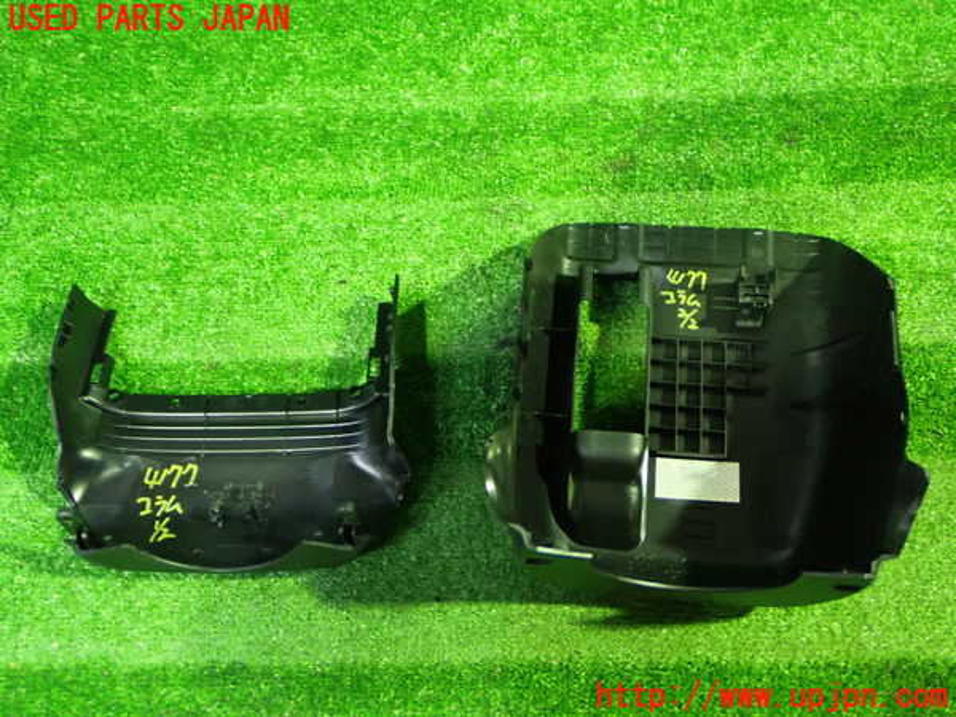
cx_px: 478
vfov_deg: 37.7
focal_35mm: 38
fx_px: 1049
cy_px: 358
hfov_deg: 49.0
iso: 800
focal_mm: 6.83
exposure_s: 1/13
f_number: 2.7
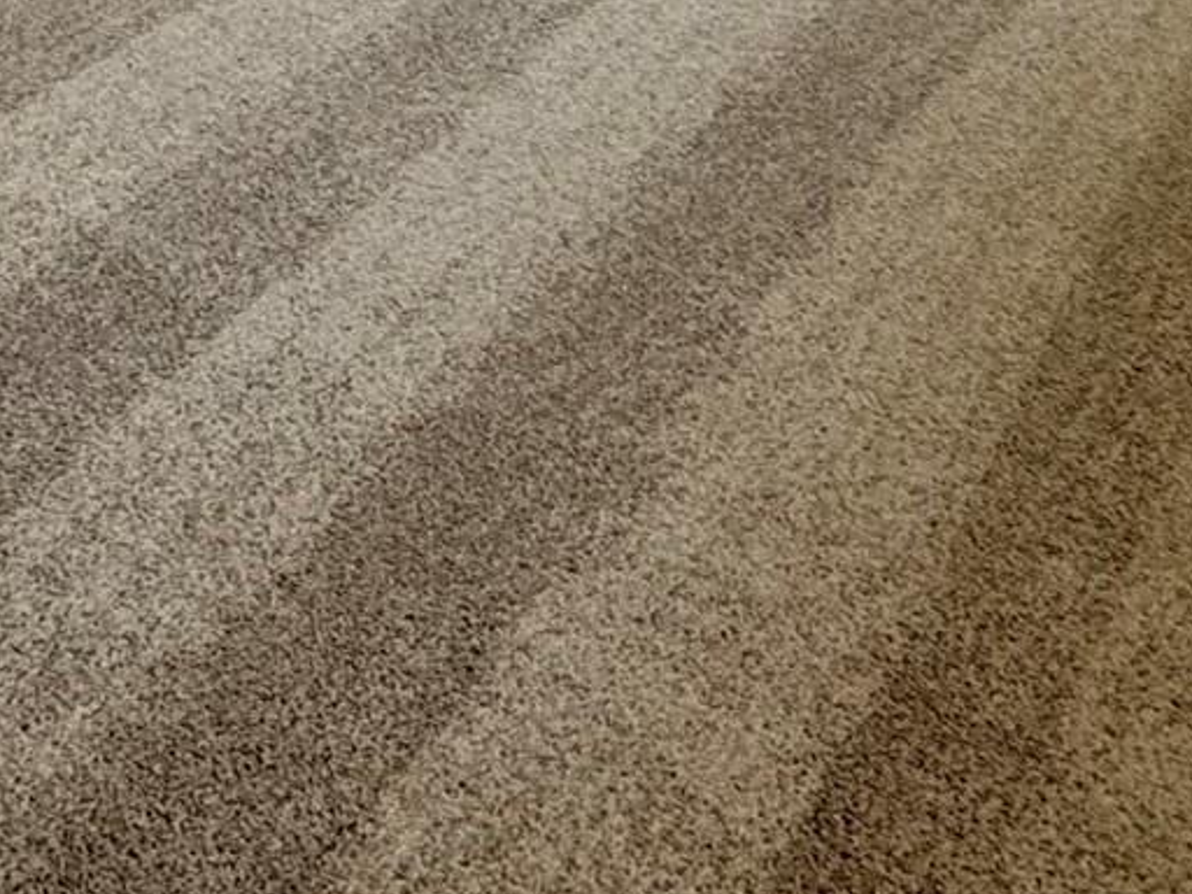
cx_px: 461
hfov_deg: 34.2
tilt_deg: -12.6
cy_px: -561
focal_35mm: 56
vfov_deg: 20.8
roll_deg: -0.9
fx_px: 1928
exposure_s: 1/120
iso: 320
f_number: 2.2
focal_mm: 2.22
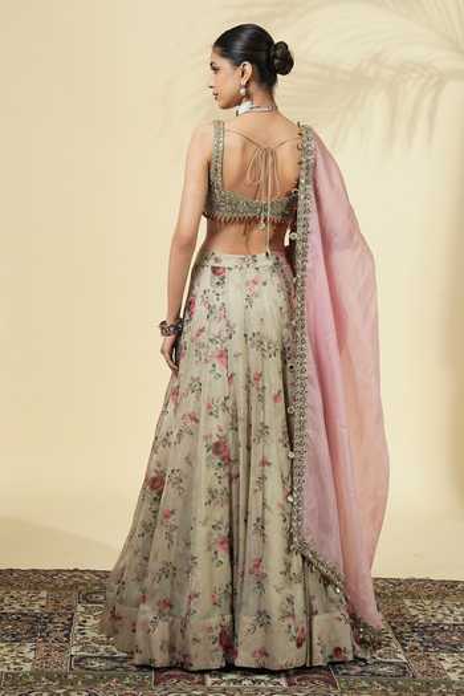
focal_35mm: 64
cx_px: 232
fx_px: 1237
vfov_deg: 31.4
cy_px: 348
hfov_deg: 21.2
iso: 500
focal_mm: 64
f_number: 8
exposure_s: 1/160
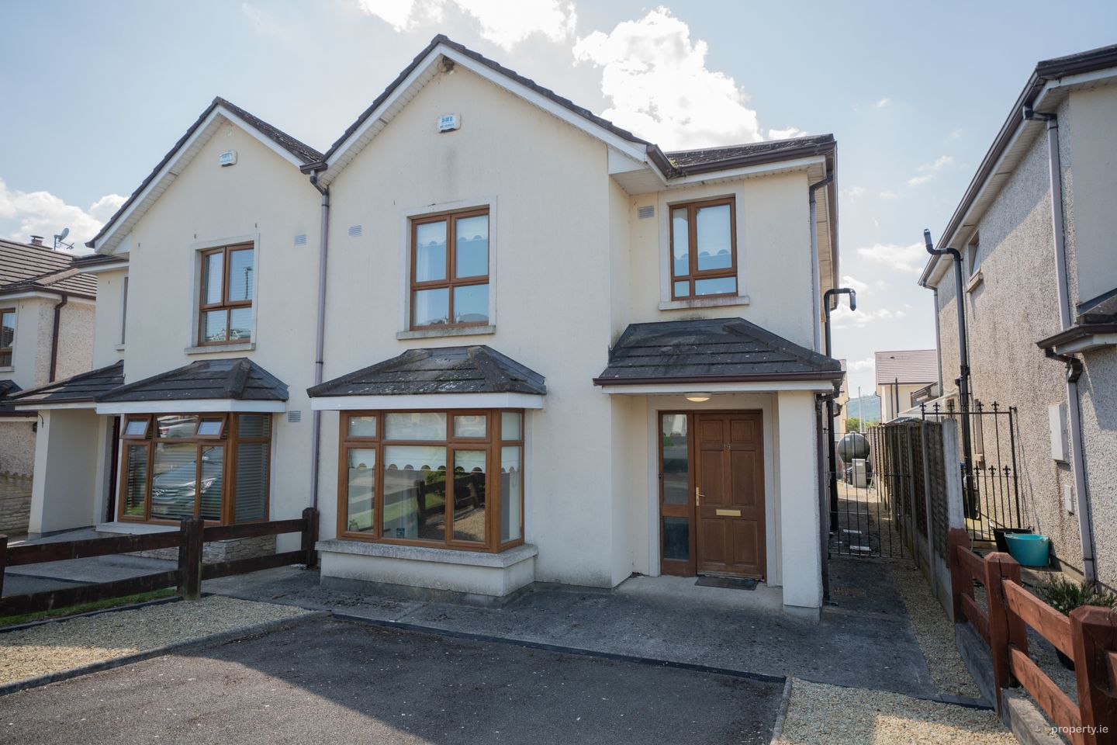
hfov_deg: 81.2
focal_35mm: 21
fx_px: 652
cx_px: 558
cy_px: 372
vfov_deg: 59.5
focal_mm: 21
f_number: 2.8
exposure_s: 1/2500
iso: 500
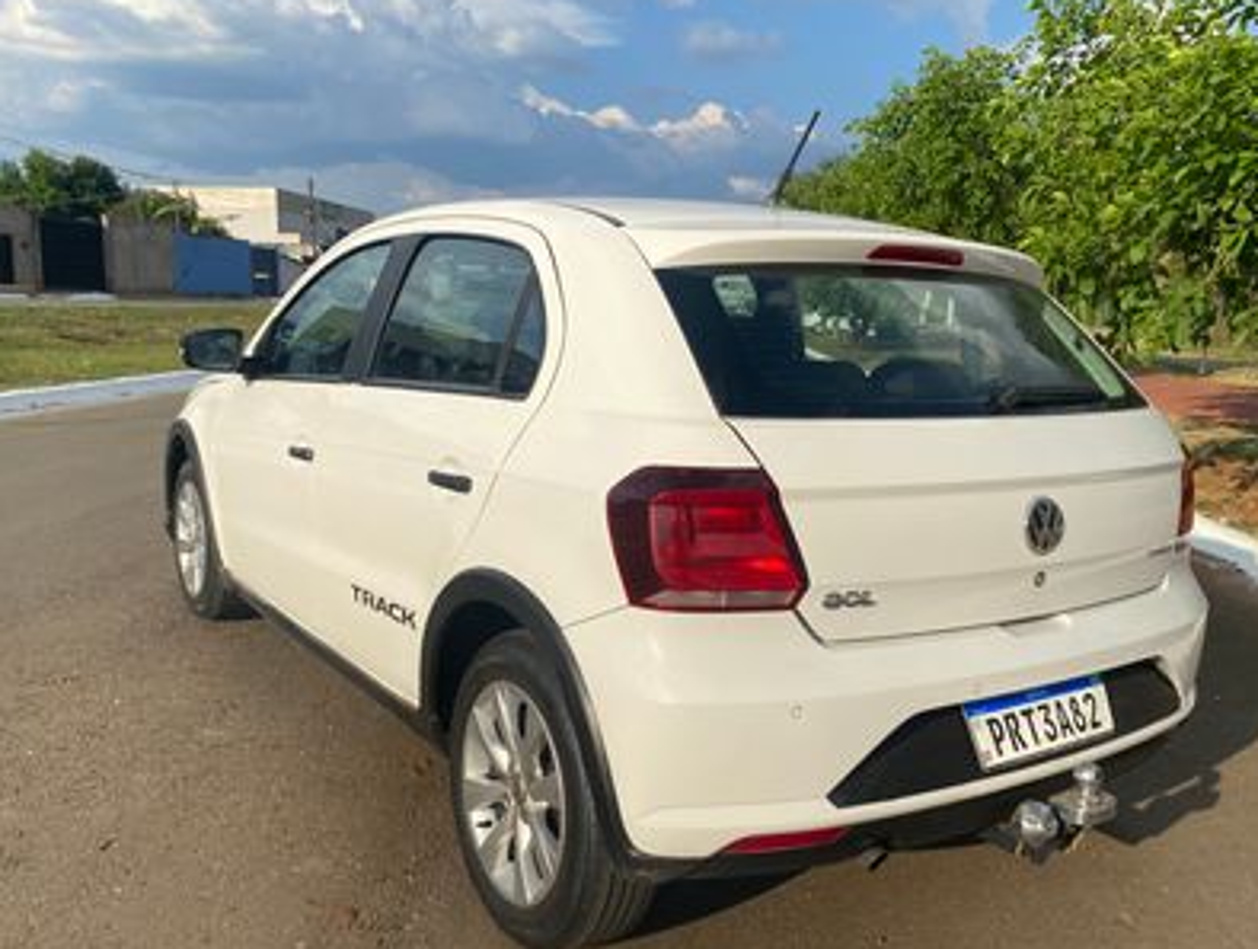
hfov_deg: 58.1
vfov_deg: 45.6
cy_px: 498
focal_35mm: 31
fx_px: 1129
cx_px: 693
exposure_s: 1/4444
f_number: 1.8
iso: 32
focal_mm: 4.25
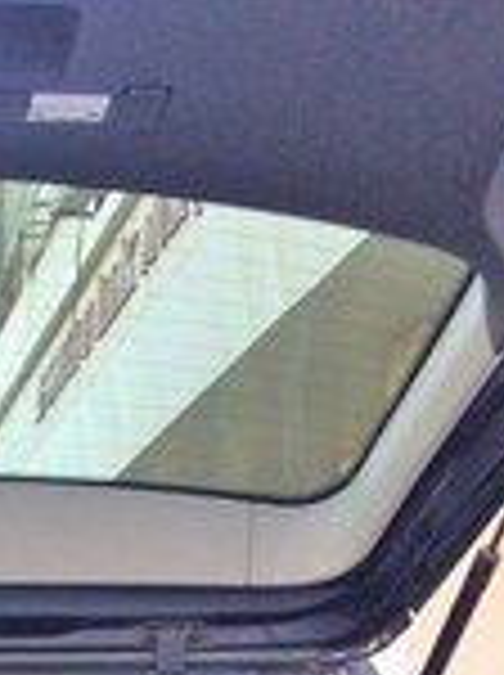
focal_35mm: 96
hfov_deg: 14.6
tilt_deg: -10.1
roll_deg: -0.5
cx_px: -180
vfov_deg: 17.6
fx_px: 1869
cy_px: 1107
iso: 32
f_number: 2.2
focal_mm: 4.15
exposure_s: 1/50
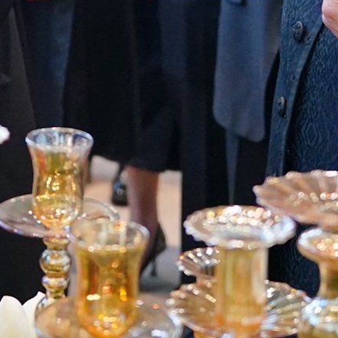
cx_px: 38
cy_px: -165
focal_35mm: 140
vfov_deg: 11.9
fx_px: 1547
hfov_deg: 12.4
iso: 5000
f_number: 2.8
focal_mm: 29
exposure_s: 1/800
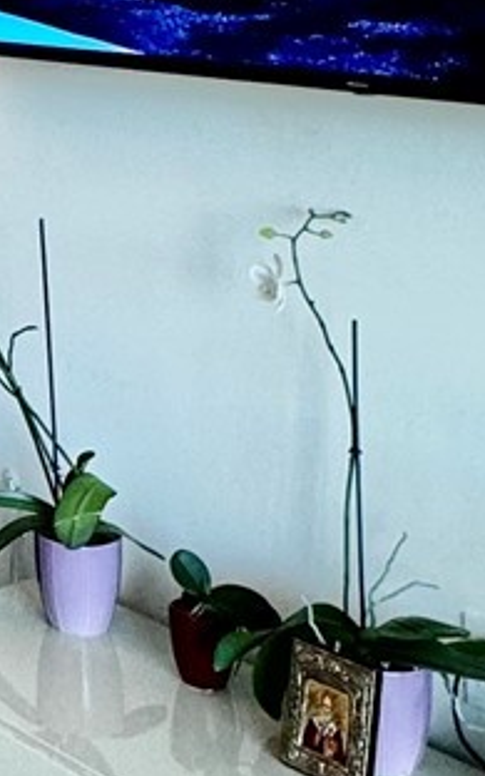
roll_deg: +1.0
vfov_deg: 25.2
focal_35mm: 76
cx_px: -386
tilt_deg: -0.1
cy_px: -85
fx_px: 1607
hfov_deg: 15.0
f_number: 2.2
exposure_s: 1/60
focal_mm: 2.22
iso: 200
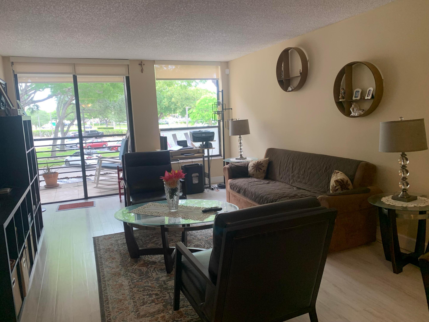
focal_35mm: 26
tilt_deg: -8.7
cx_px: 214
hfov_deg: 67.3
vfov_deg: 53.1
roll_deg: +2.6
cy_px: 161
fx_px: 322
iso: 100
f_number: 1.8
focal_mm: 4.25
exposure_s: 1/92
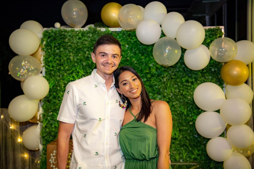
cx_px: 127
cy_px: 84
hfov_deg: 48.5
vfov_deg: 33.4
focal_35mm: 40
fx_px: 282
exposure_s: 1/20
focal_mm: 40
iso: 1600
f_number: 2.8
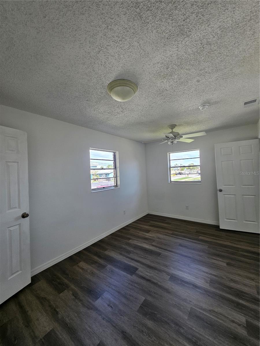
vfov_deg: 106.2
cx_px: 130
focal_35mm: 13
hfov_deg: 89.9
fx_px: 130
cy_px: 173
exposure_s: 1/60
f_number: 2.2
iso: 40
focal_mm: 1.74
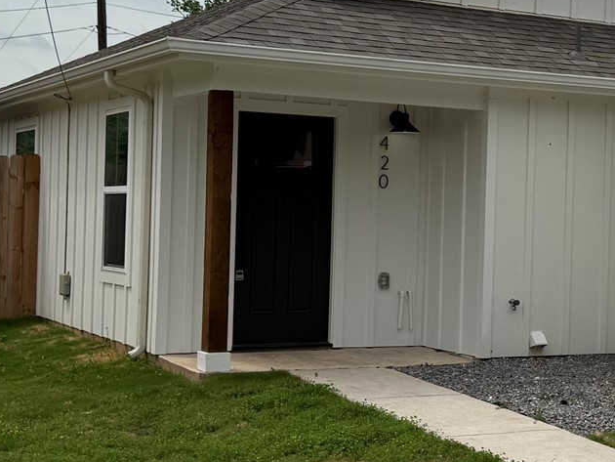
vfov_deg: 18.9
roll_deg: -2.4
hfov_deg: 24.2
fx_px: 1386
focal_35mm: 78
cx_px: 569
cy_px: 189
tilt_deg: +0.8
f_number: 1.78
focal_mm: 6.76
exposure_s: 1/9091
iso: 80
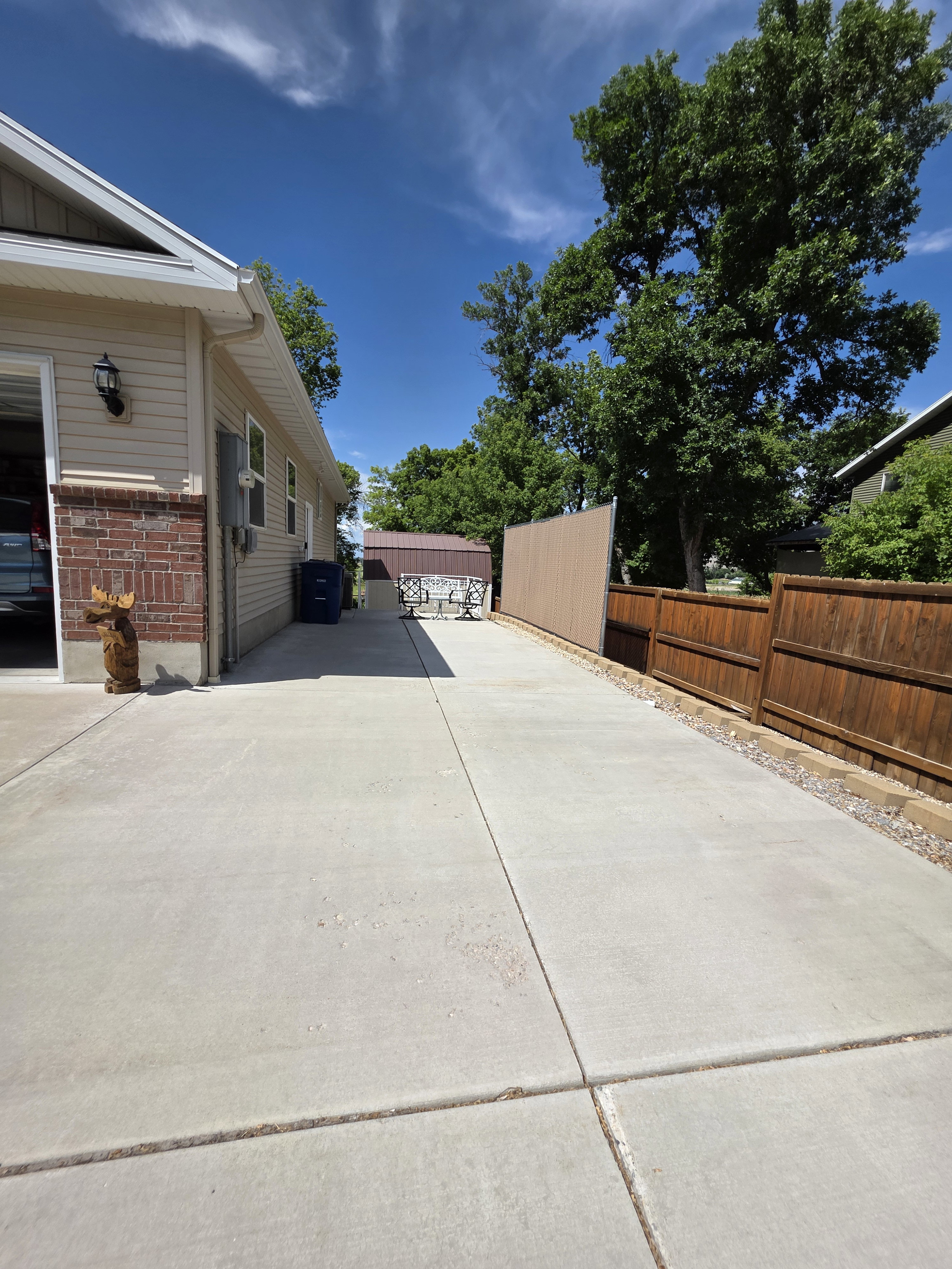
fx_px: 477
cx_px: 476
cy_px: 634
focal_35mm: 13
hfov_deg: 89.9
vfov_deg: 106.2
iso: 40
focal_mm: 2.2
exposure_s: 1/3168
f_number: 1.9
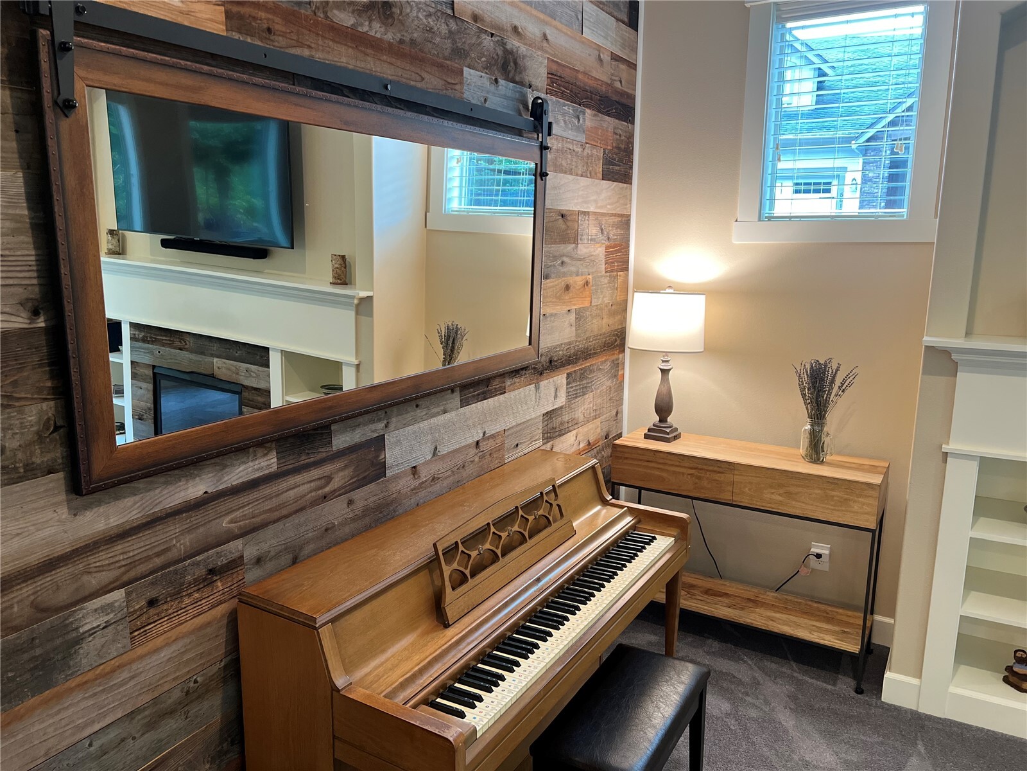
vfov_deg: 53.1
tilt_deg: -11.5
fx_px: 771
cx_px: 514
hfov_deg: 67.3
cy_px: 386
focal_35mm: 26
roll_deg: +0.7
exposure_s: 1/60
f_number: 1.5
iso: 320
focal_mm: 5.7
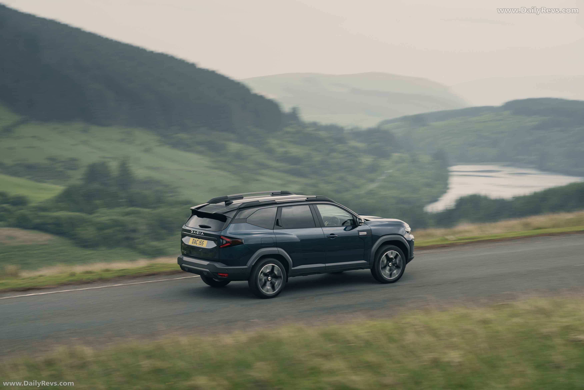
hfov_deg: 19.5
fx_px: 1703
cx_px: 292
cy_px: 195
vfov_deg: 13.0
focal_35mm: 105
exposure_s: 1/60
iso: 50
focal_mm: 105
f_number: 7.1
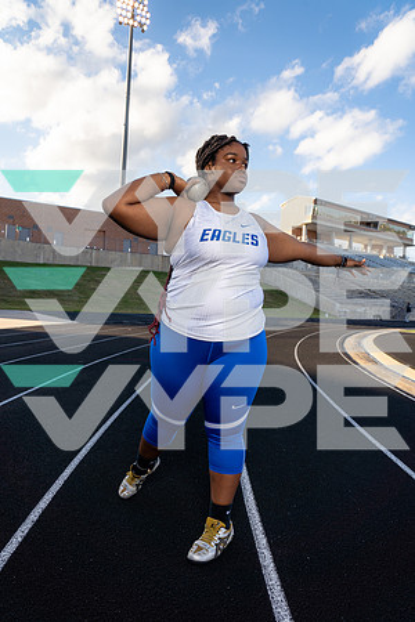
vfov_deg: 73.7
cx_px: 208
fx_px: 415
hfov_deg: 53.1
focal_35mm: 24
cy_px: 311
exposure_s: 1/250
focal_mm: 24
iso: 200
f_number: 8
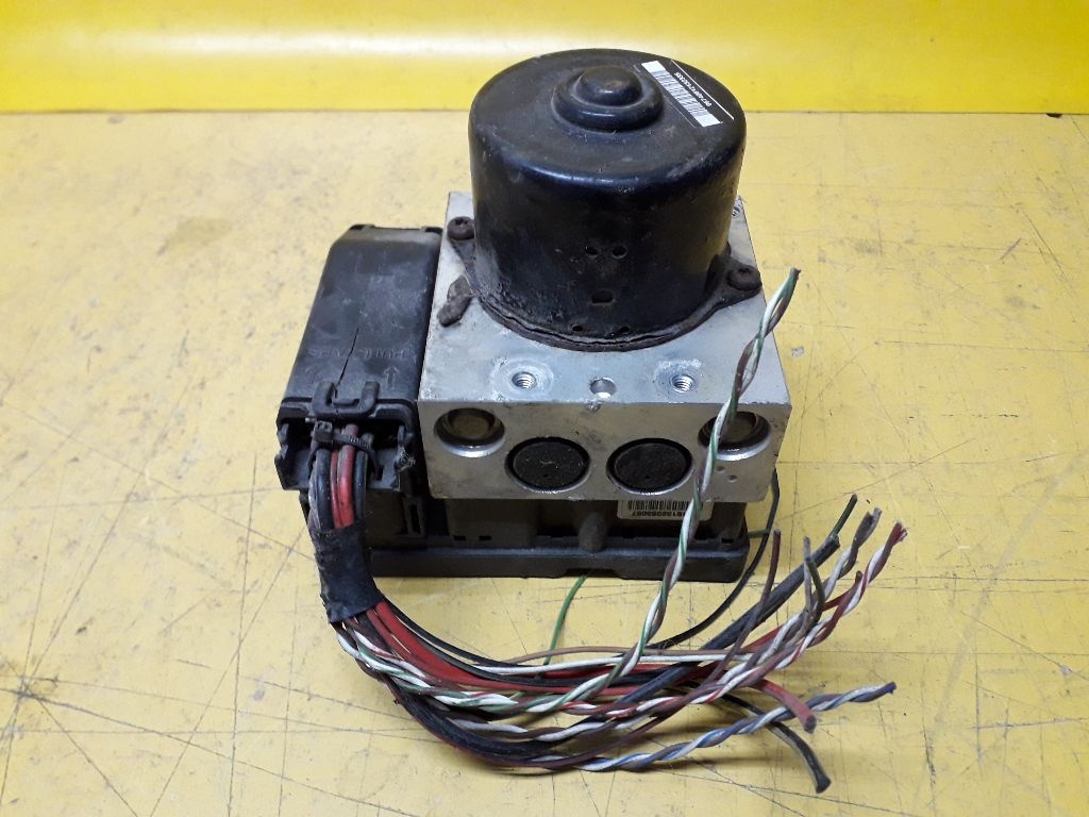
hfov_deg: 65.3
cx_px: 544
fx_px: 849
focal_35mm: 27
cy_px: 408
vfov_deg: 51.4
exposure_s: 1/33
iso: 200
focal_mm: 3.6
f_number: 1.9
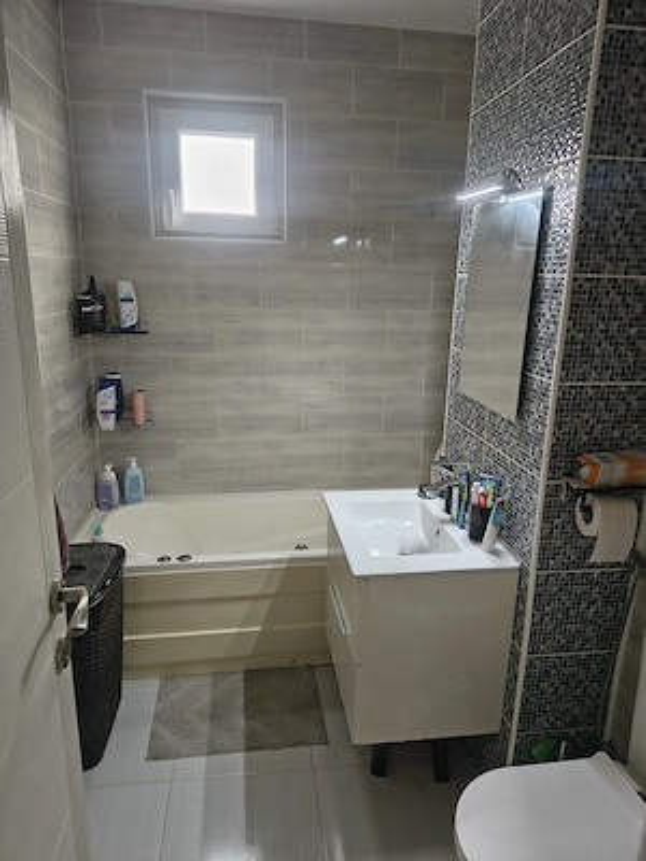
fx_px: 597
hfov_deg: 56.8
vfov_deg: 71.6
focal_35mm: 24
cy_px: 430
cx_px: 323
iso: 444
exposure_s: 1/50
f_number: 1.8
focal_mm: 5.56
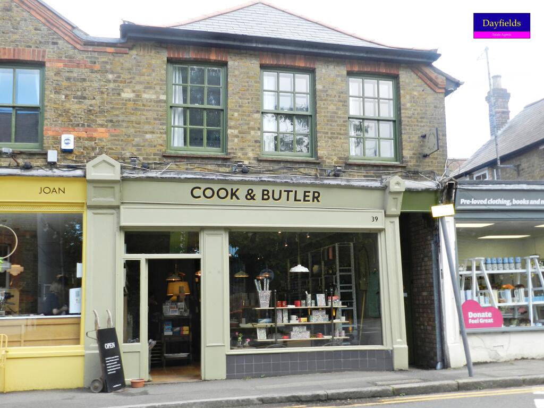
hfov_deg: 49.0
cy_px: 204
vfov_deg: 37.7
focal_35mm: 38
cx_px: 272
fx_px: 597
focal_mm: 6.7
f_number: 4
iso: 160
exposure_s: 1/200
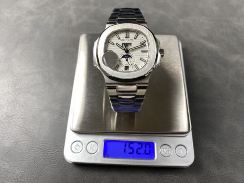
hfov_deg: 69.4
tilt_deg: -66.2
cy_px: 92
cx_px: 122
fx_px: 176
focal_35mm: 25
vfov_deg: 54.9
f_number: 1.8
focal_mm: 4.25
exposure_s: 1/100
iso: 40
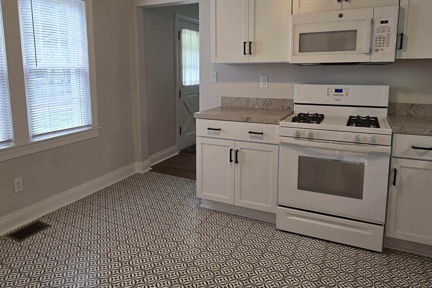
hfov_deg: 73.6
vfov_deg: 52.8
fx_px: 288
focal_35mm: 24
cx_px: 200
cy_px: 115
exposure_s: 1/120
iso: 100
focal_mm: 2.2
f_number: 2.2
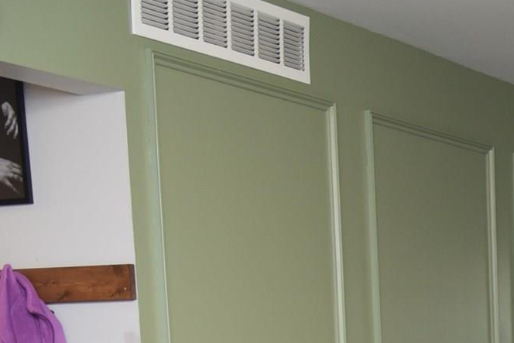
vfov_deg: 11.3
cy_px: 652
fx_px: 1585
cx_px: 888
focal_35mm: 111
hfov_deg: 16.0
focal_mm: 24
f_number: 4
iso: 500
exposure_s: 1/25
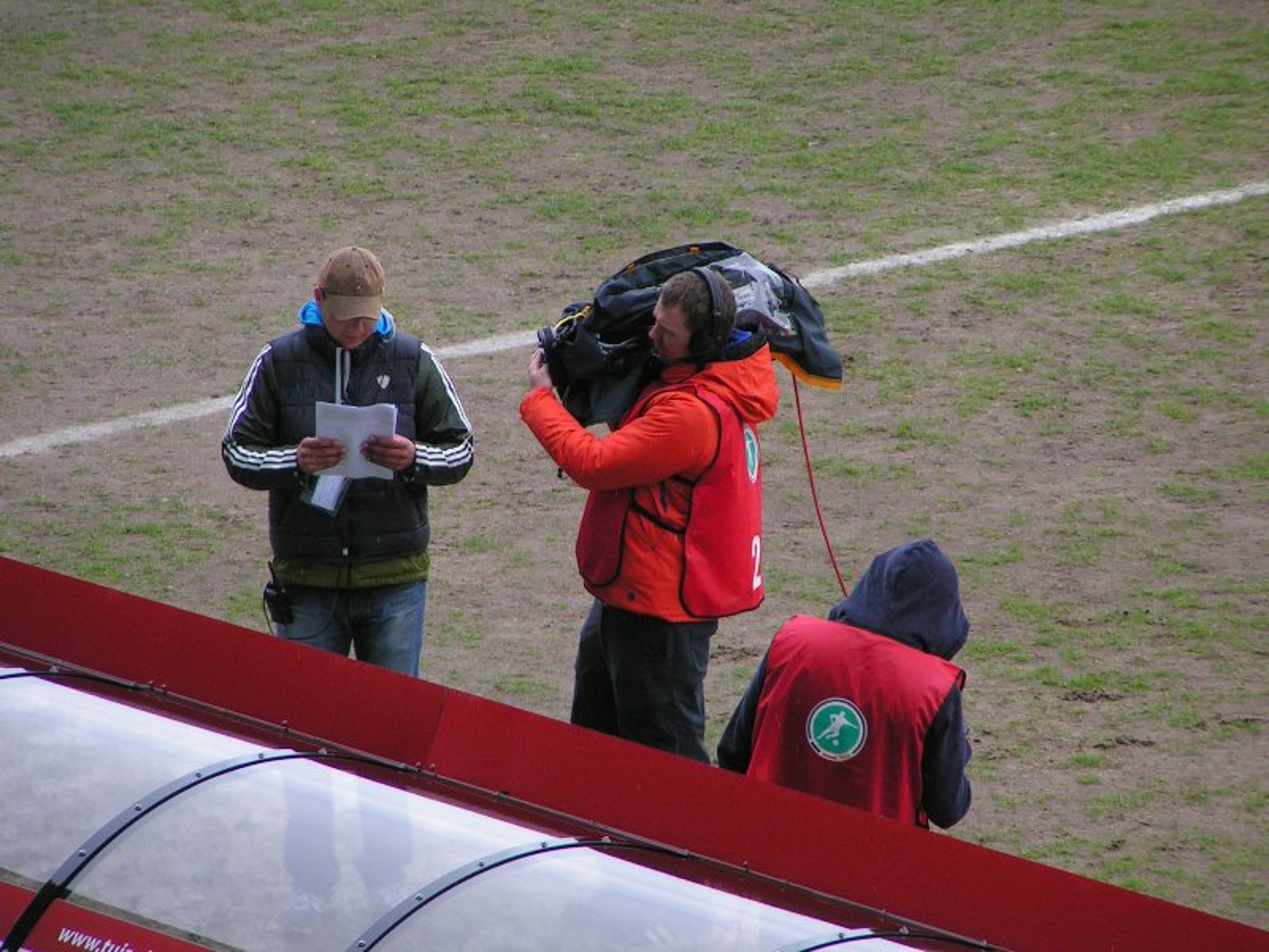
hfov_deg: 5.4
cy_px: 476
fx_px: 13491
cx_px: 634
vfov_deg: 4.0
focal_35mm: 368
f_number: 3.5
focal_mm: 56.3
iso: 125
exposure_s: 1/640
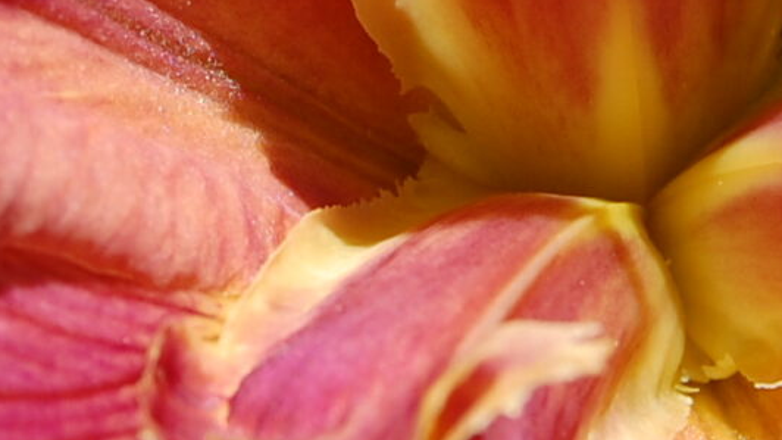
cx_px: 370
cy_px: -22
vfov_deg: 4.7
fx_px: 5328
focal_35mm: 257
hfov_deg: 8.4
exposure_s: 1/320
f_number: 9
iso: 200
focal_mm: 34
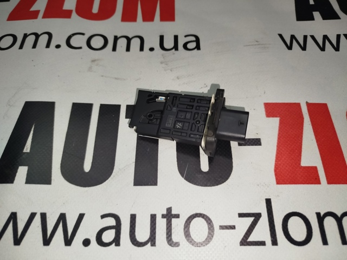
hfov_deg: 71.6
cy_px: 130
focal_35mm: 24
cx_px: 174
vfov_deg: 56.8
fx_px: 241
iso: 160
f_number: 1.7
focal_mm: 5.31
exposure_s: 1/33
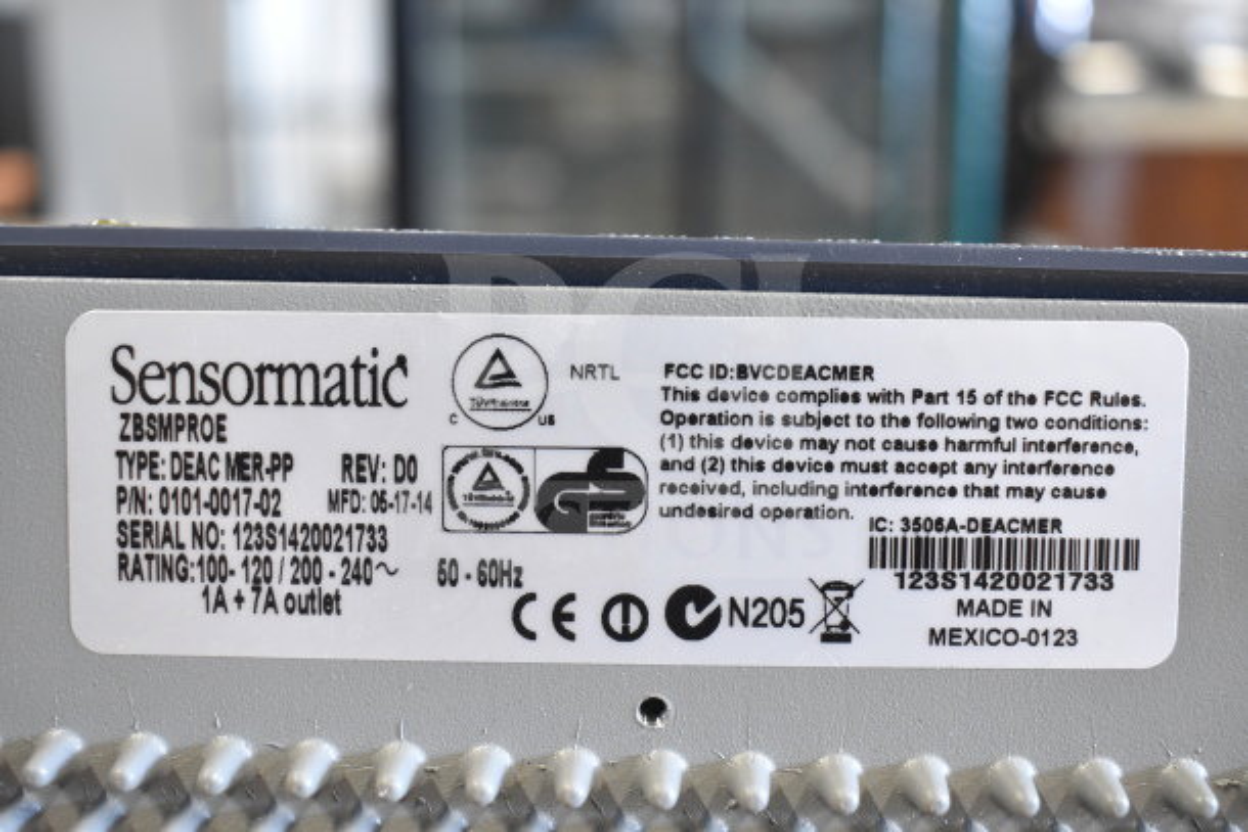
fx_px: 1508
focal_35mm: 44
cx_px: 624
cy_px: 416
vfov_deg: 30.9
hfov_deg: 45.0
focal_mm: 29
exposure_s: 1/50
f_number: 4.2
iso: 2000
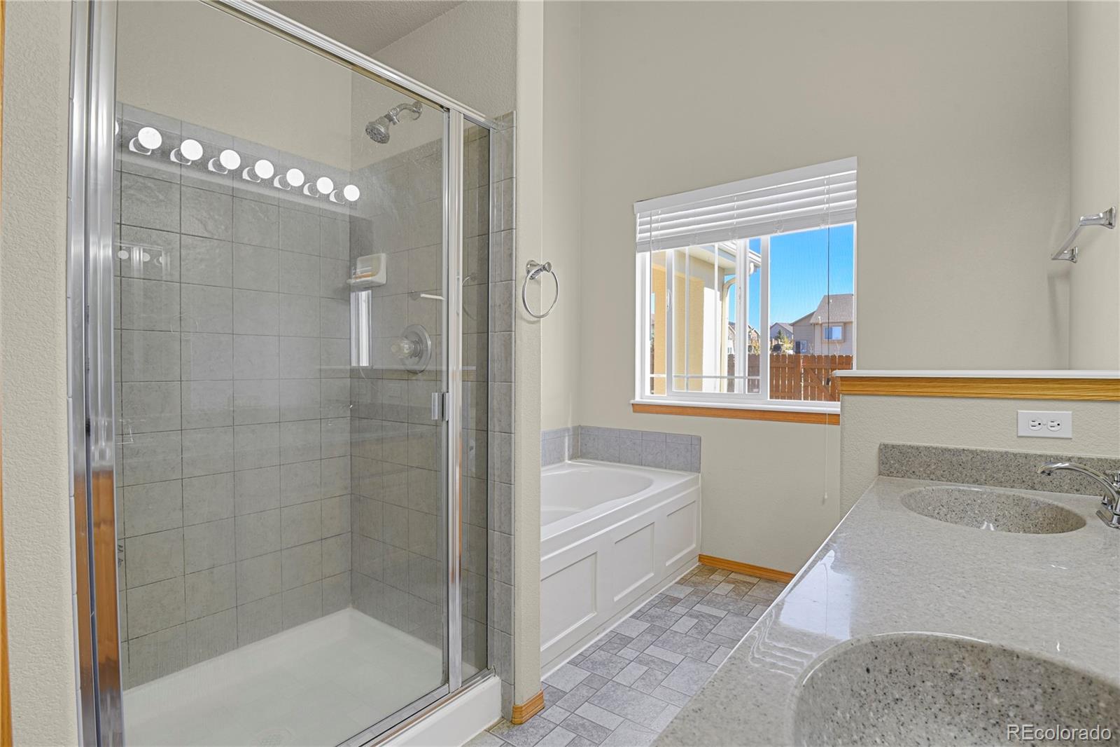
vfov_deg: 70.4
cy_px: 374
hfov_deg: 93.3
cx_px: 560
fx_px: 529
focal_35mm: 17
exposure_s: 1.3
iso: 250
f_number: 8
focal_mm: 17
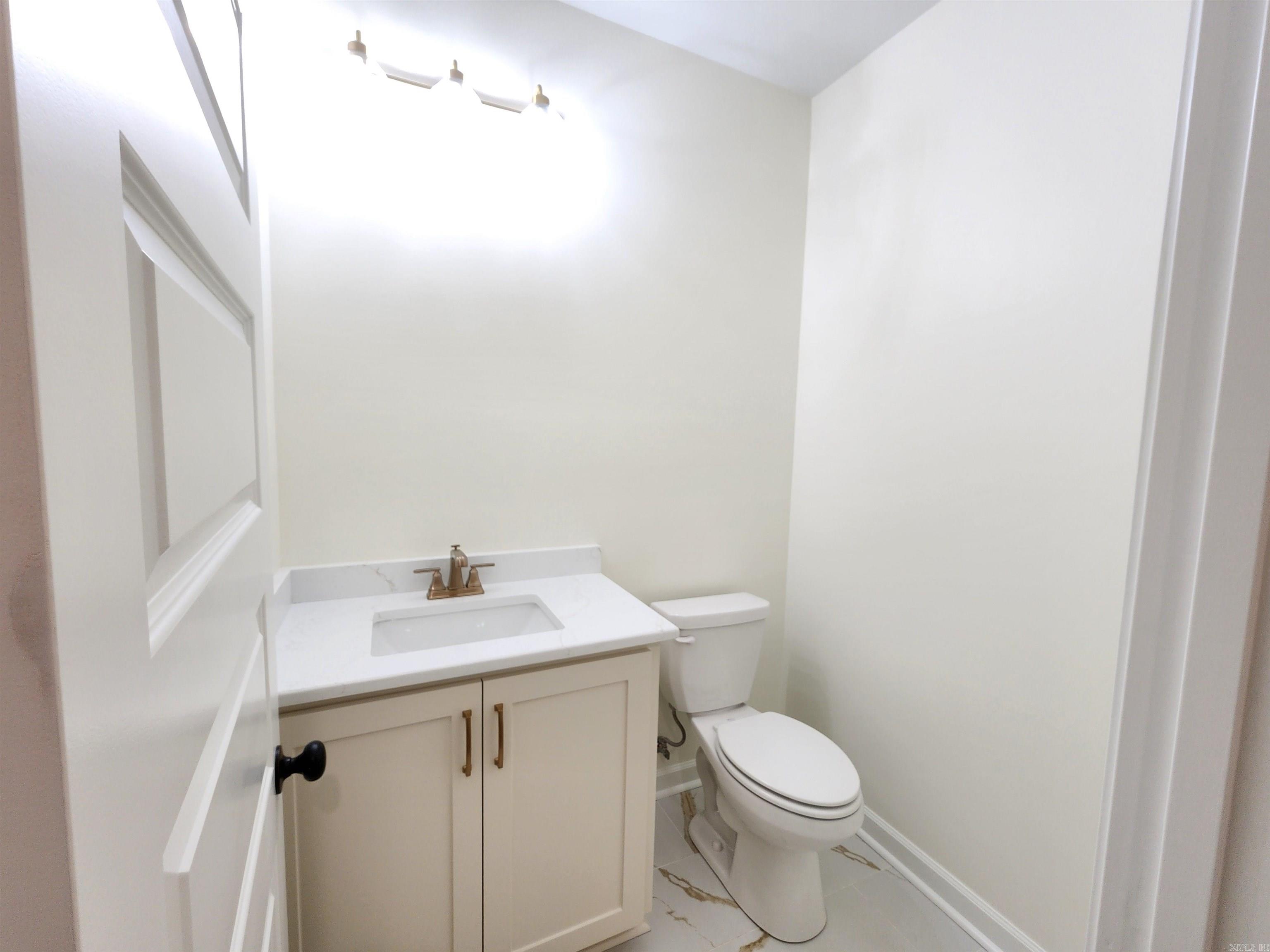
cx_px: 635
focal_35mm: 13
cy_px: 476
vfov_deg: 89.9
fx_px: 477
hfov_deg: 106.2
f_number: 2.2
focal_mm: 2.2
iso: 125
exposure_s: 1/60
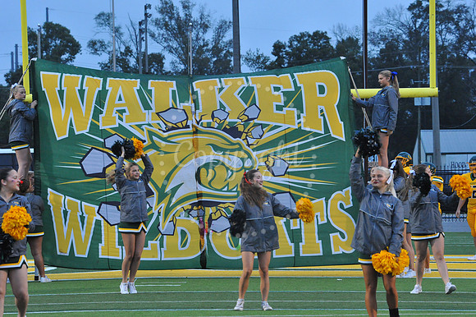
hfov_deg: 9.8
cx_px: 238
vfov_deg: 6.5
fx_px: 2775
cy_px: 158
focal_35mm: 210
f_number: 13
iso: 5000
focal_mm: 210
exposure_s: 1/160
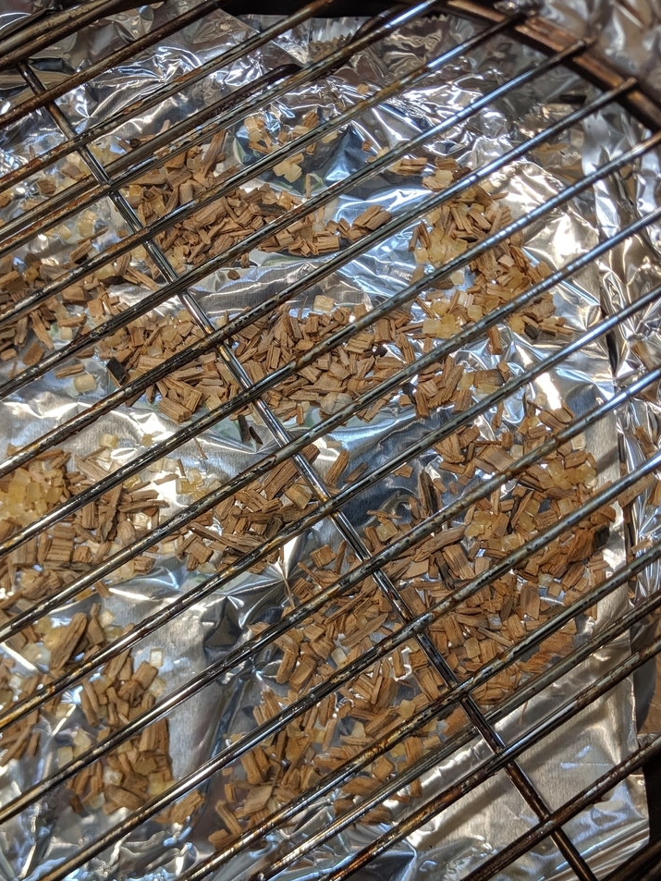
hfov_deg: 41.6
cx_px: 271
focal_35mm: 34
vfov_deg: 53.7
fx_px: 865
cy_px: 508
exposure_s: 1/49.9
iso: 55
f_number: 1.8
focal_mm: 4.44
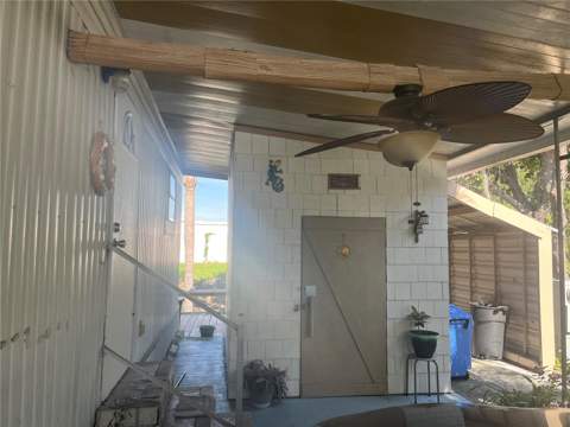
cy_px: 214
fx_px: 428
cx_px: 285
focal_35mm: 26
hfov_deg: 67.3
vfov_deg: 53.1
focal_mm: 5.1
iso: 50
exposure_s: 1/400
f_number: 1.6
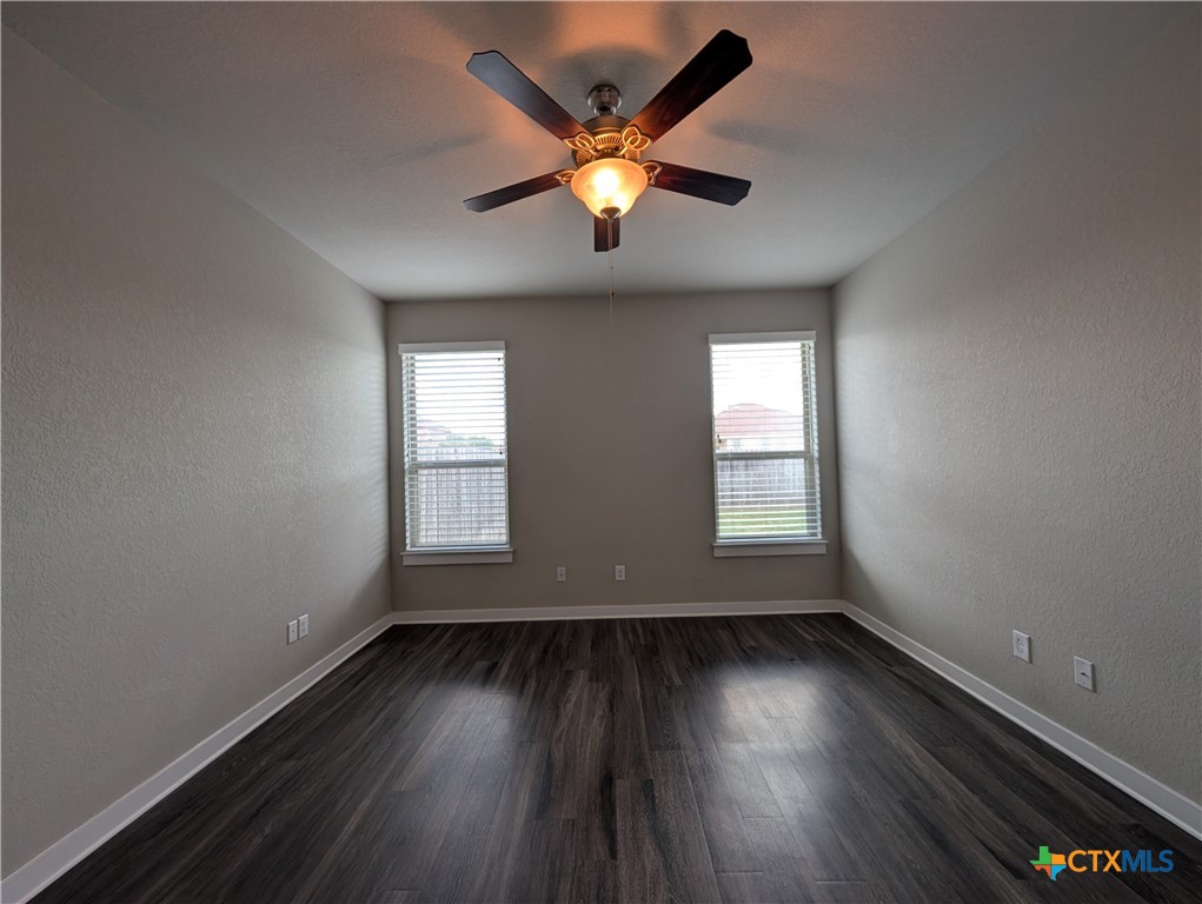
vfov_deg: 94.6
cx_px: 601
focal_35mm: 12
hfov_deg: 110.5
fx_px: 417
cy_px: 452
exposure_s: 1/120
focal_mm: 2.02
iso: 48
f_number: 1.7
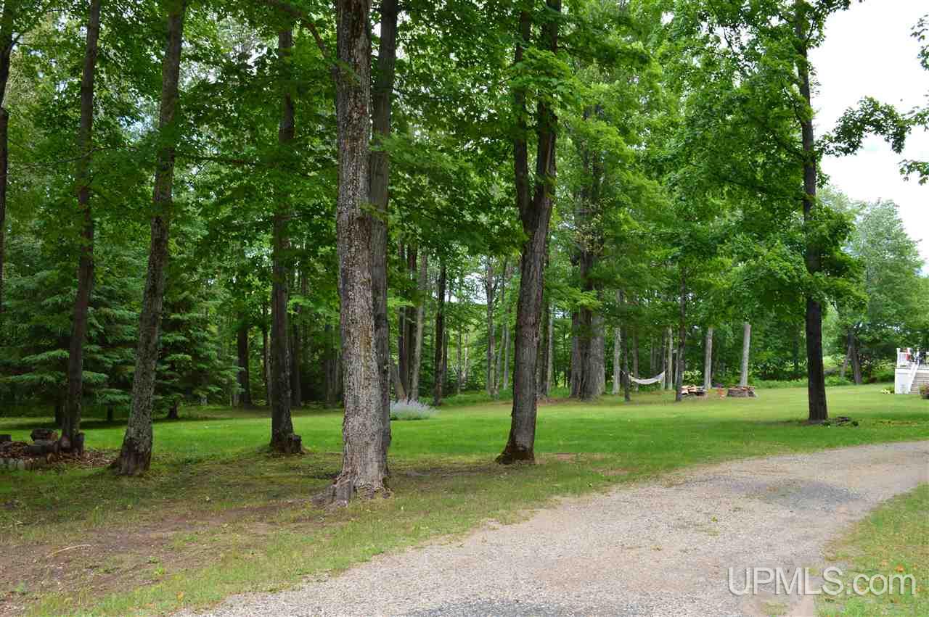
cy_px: 308
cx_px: 464
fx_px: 851
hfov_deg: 57.3
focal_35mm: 33
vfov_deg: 39.9
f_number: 10
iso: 400
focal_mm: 22
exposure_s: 1/200
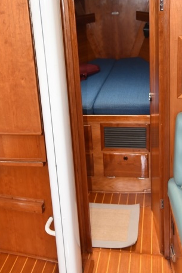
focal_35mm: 50
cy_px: 104
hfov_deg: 27.0
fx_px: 378
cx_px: 83
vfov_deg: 39.3
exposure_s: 1/60
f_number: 4
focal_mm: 38
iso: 1400
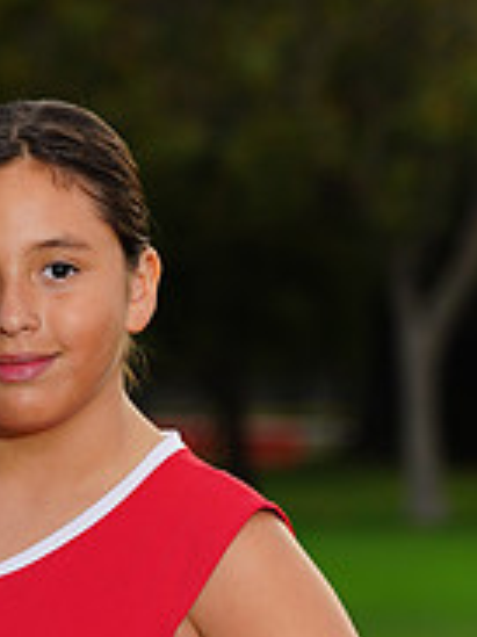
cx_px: -33
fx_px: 10374
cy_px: 755
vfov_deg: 3.5
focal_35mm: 564
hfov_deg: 2.6
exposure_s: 1/250
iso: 160
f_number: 8
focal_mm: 185
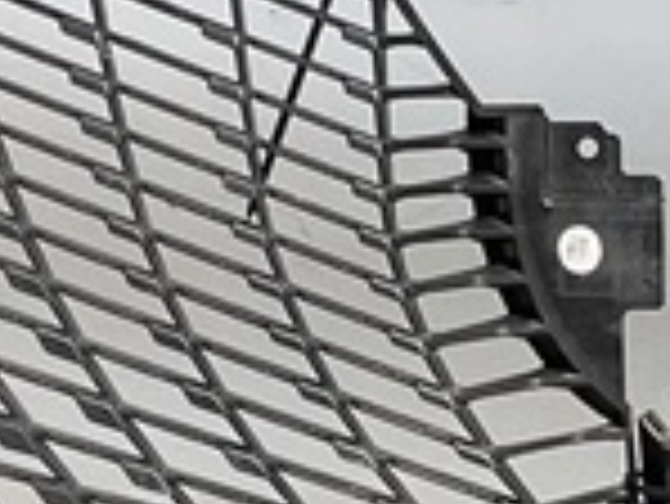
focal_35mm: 196
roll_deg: -0.7
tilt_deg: -8.6
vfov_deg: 7.6
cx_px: 710
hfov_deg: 10.0
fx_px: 3797
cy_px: 428
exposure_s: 1/233
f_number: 1.8
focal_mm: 3
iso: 16
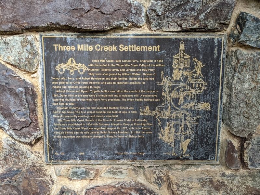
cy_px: 98
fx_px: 203
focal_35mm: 27
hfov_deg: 65.3
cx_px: 130
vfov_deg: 51.4
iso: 58
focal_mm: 4.38
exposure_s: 1/600
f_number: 1.73
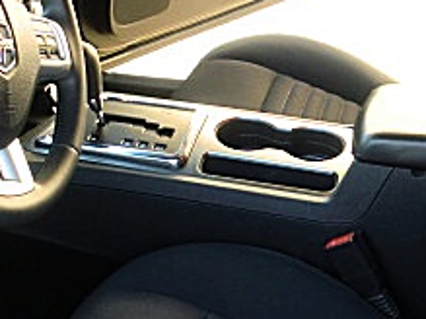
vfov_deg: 19.3
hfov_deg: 25.6
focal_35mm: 76
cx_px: 245
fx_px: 935
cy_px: 230
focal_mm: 4.65
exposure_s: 1/60
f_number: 2.6
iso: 200
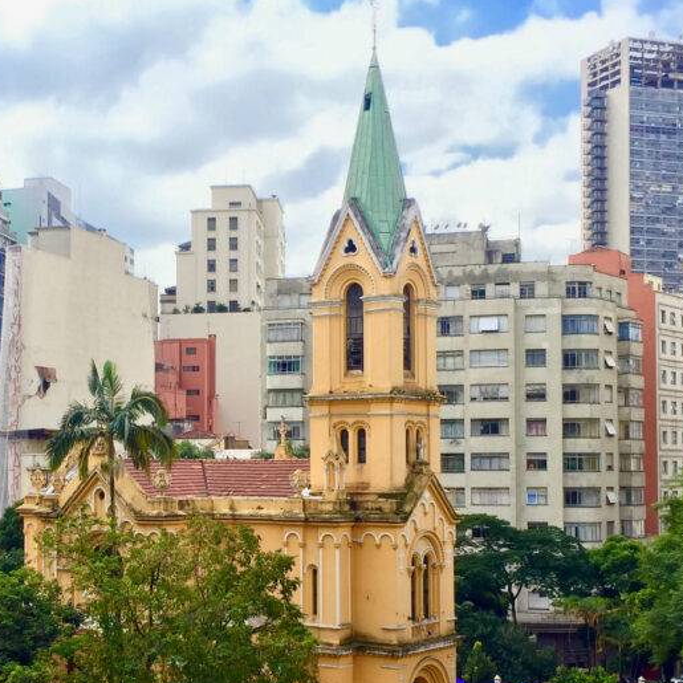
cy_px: 443
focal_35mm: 51
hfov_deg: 32.2
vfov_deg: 33.2
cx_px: 109
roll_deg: +0.0
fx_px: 1138
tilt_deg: +2.1
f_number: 2.2
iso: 32
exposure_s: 1/682
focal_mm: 4.15
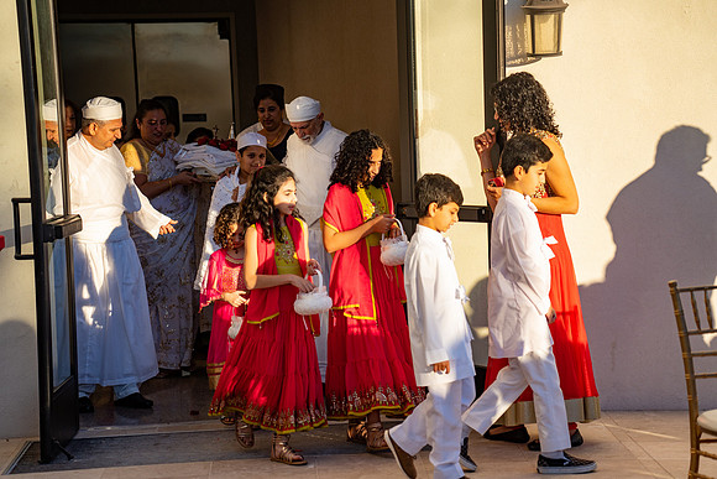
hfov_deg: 19.5
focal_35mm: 105
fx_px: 2092
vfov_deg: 13.0
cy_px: 240
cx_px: 358
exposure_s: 1/1000
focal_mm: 105
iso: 320
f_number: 4
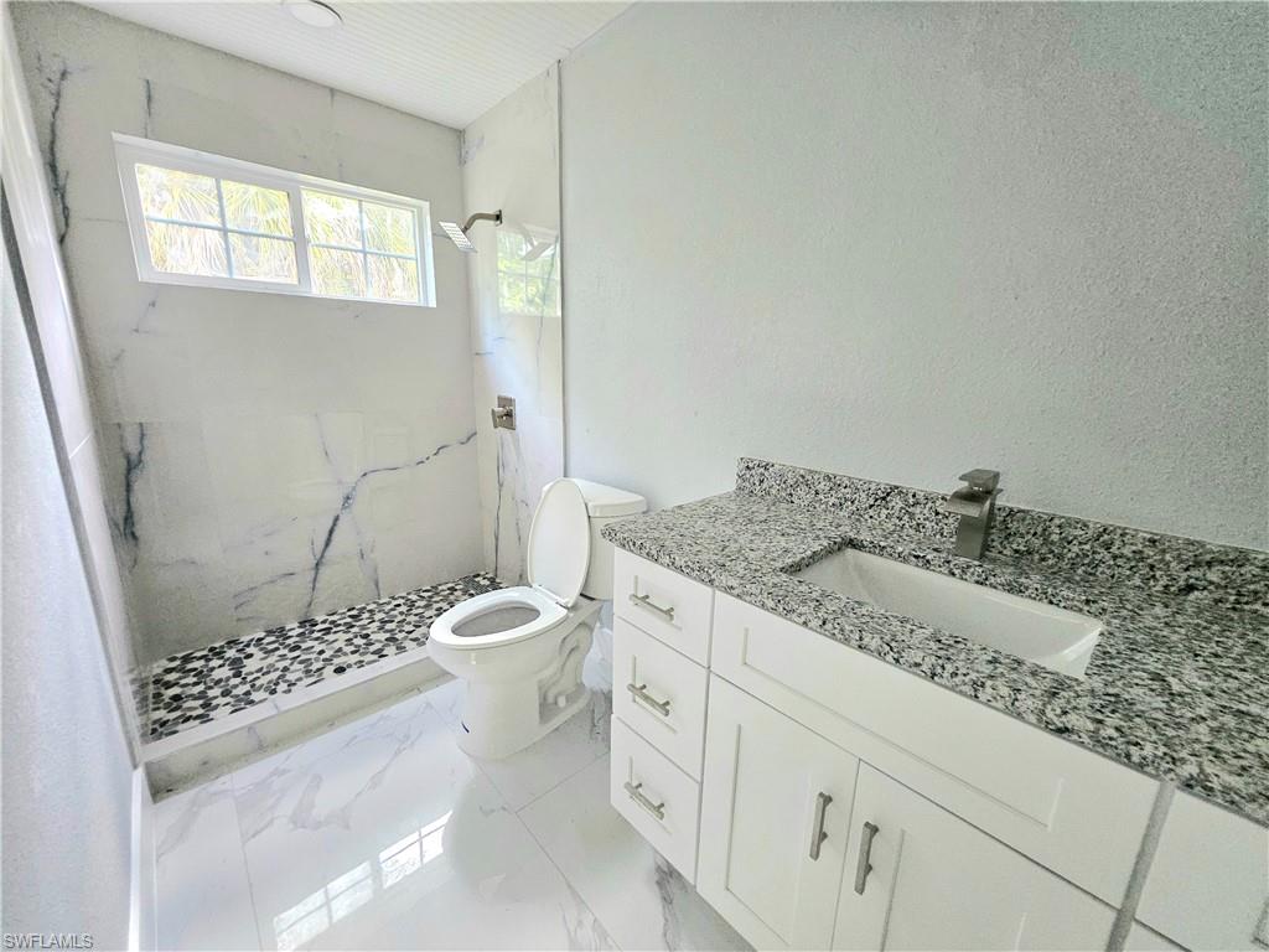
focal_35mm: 13
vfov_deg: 89.9
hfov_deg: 106.2
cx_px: 634
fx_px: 477
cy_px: 476
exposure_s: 1/40
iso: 320
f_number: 2.2
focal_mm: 1.74
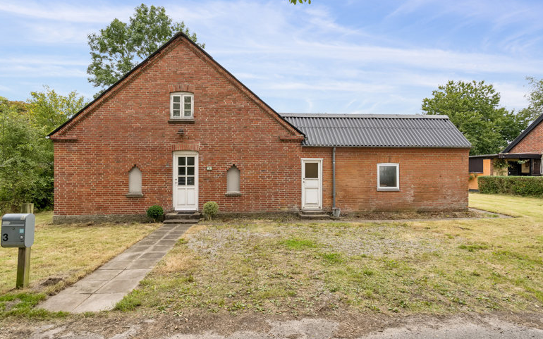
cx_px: 263
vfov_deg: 63.5
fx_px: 274
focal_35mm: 19
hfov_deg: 89.4
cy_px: 166
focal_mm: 17.5
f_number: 8
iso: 200
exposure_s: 1/80
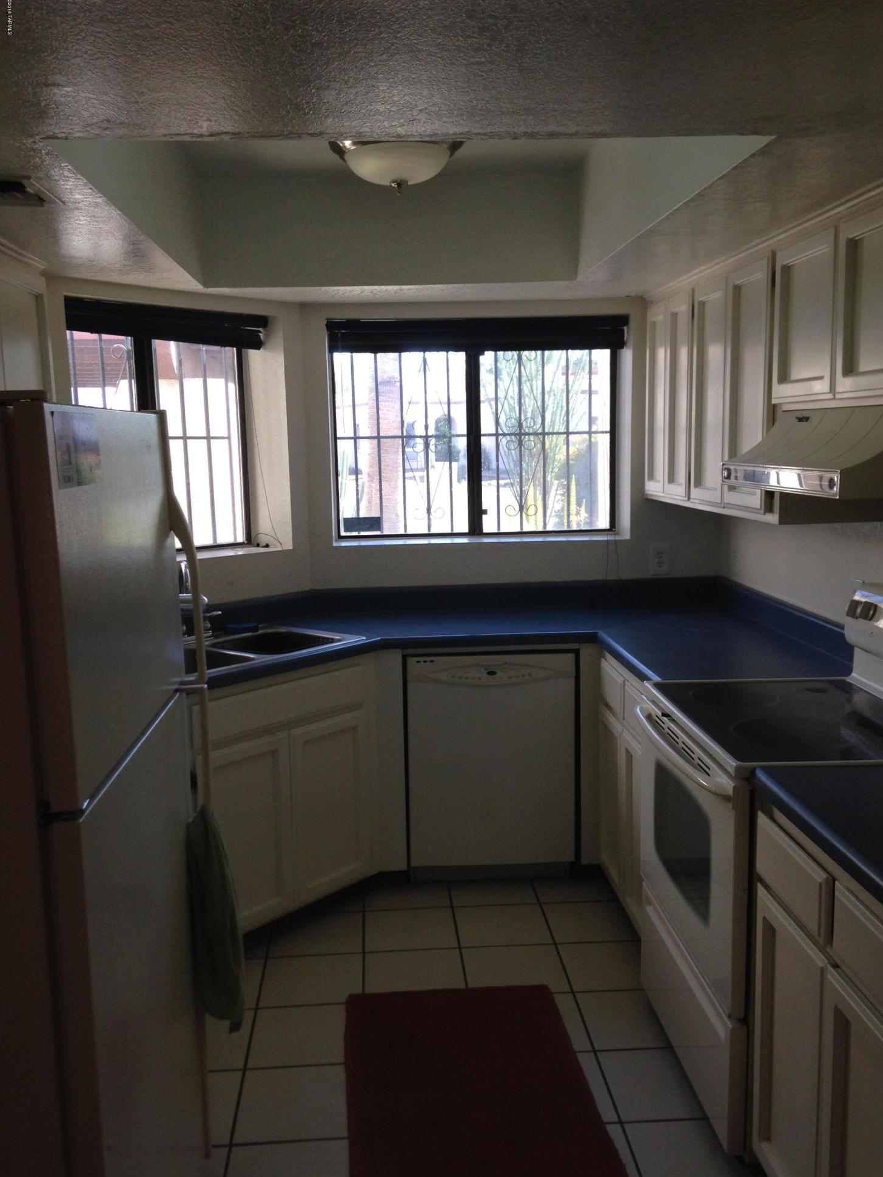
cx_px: 436
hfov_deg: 41.8
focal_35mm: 34
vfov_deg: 53.9
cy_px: 603
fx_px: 1156
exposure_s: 1/120
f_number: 2.4
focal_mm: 4.12
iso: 80
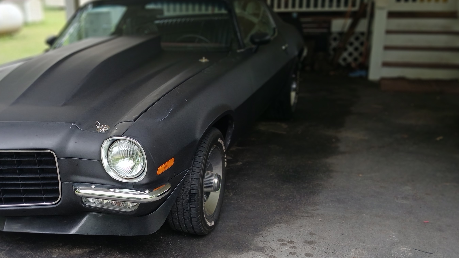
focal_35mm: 43
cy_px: 161
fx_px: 523
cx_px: 129
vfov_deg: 27.6
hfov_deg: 46.1
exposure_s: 1/50
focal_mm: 3.98
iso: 64
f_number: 1.8
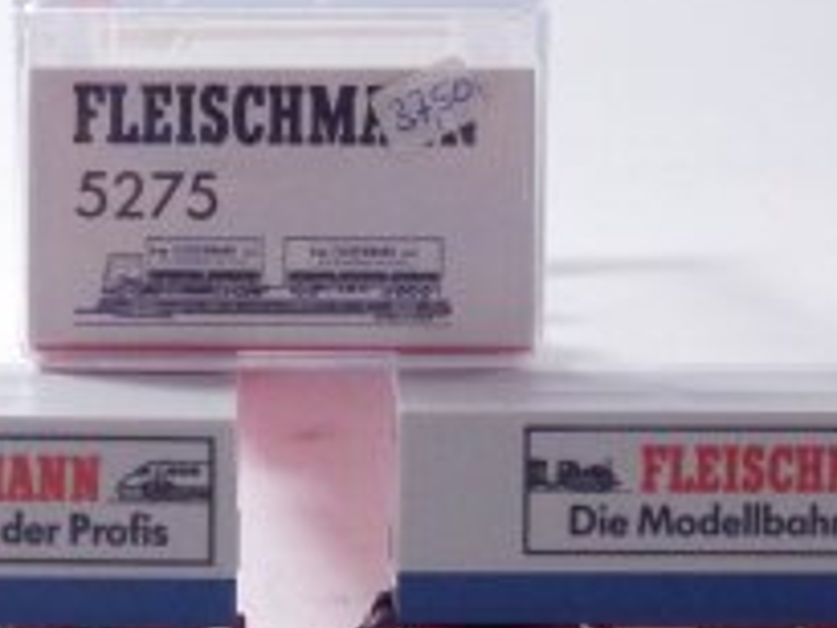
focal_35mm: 193
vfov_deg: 7.7
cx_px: 318
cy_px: 367
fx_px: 4669
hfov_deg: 10.2
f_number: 4.4
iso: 800
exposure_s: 1/160
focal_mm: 11.9
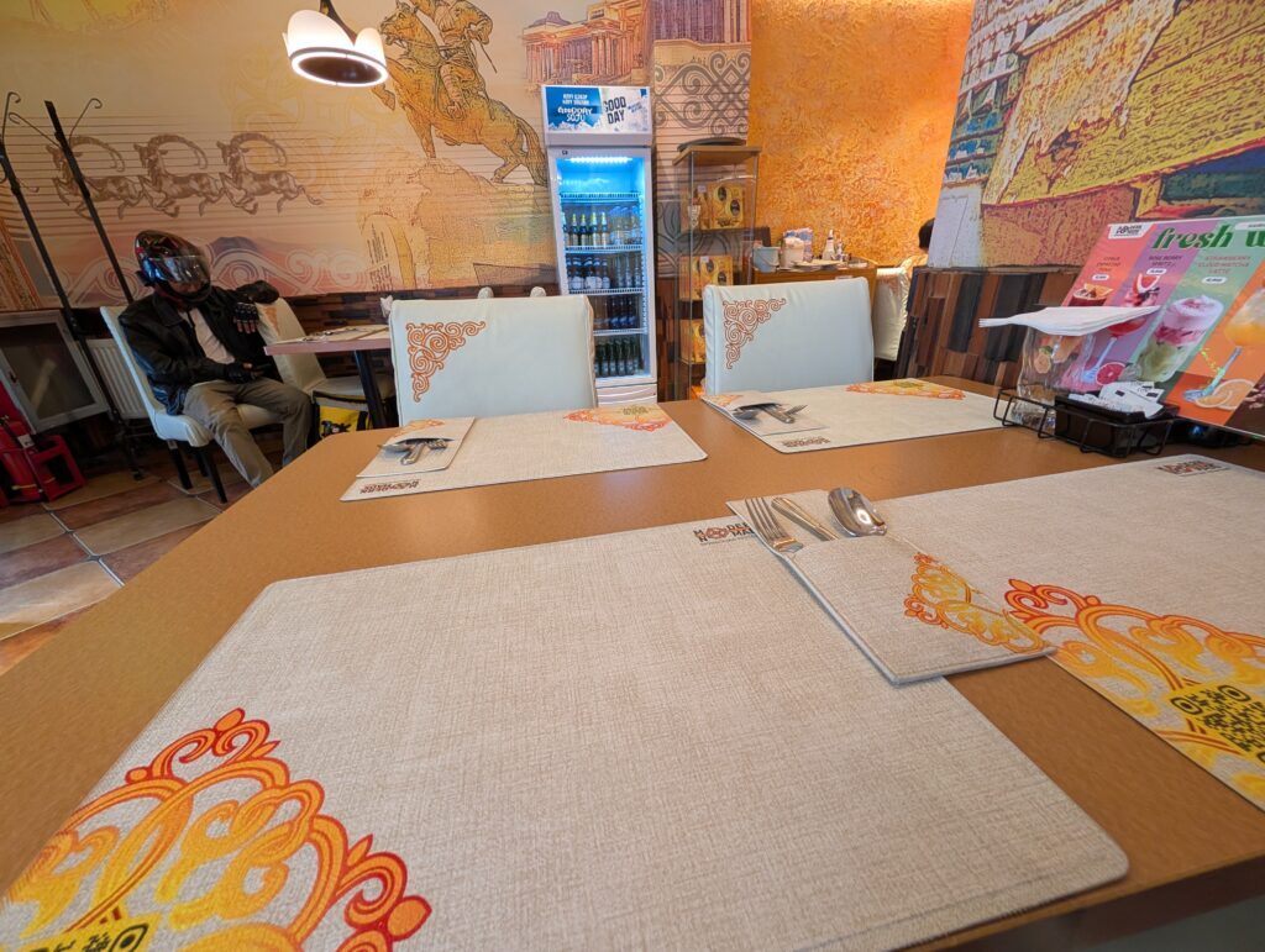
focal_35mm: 12
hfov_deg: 110.5
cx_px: 632
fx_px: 439
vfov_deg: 94.6
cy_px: 476
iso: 258
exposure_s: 1/50
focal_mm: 2.02
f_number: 1.7
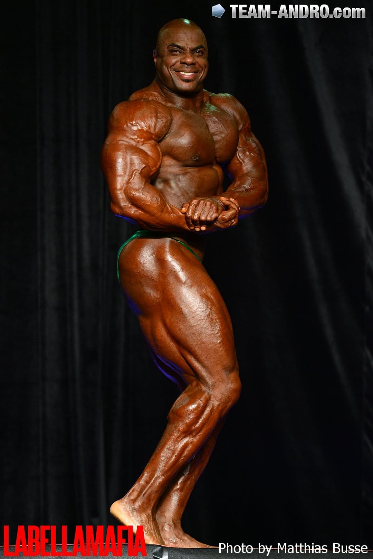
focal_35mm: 200
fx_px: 3104
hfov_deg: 6.9
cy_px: 280
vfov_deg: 10.3
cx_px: 186
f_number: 3.2
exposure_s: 1/100
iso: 800
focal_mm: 200
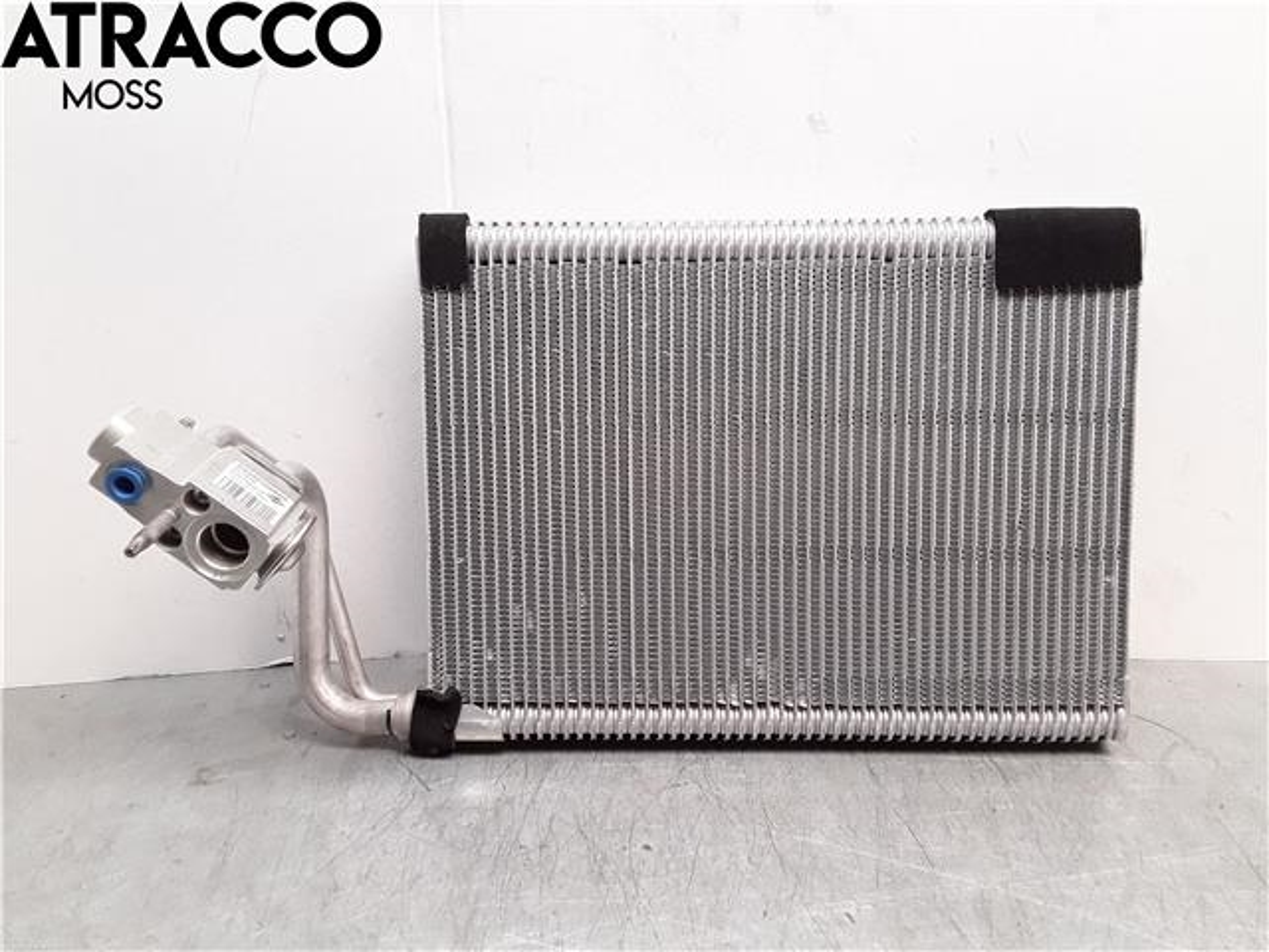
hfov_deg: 63.4
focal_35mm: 28
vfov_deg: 49.7
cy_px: 476
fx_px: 1026
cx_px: 634
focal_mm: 2.91
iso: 64
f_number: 1.9
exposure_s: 1/50
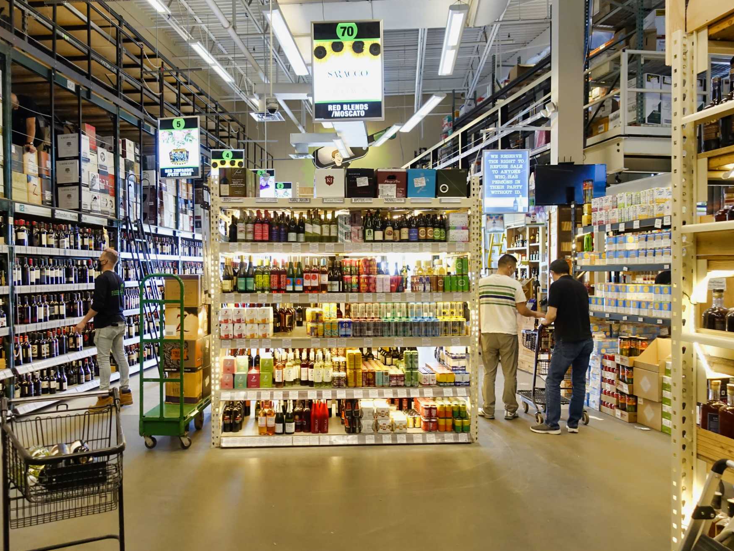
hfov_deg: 65.2
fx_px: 573
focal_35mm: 27
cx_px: 332
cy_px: 279
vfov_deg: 51.4
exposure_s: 1/80
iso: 1000
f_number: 2.8
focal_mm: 8.8
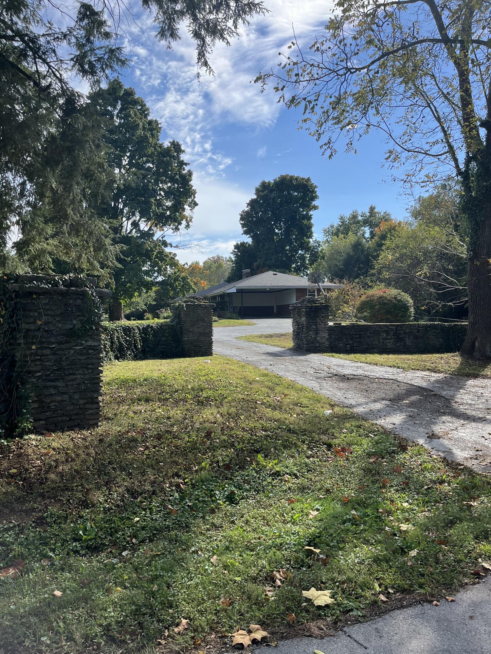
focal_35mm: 26
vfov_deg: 67.3
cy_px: 327
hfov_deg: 53.1
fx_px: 492
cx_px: 246
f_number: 1.6
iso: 50
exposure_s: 1/2513
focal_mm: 5.1
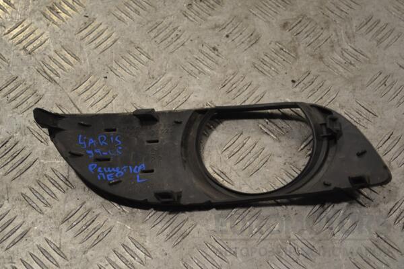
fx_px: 741
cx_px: 202
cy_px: 134
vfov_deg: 20.6
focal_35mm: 66
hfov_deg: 30.5
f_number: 5.6
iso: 320
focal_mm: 44
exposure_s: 1/125
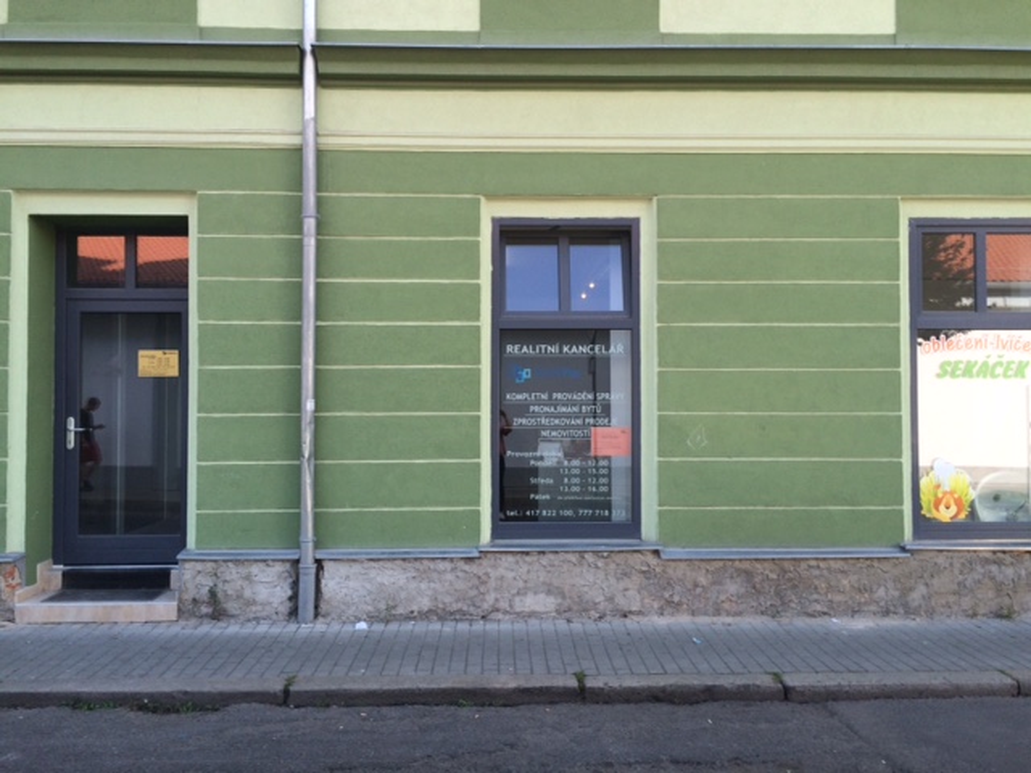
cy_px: 386
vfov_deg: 48.2
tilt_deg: +0.6
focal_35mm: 29
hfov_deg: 61.7
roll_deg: +0.4
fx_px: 864
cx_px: 516
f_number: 2.2
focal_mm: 4.15
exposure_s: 1/348
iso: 32
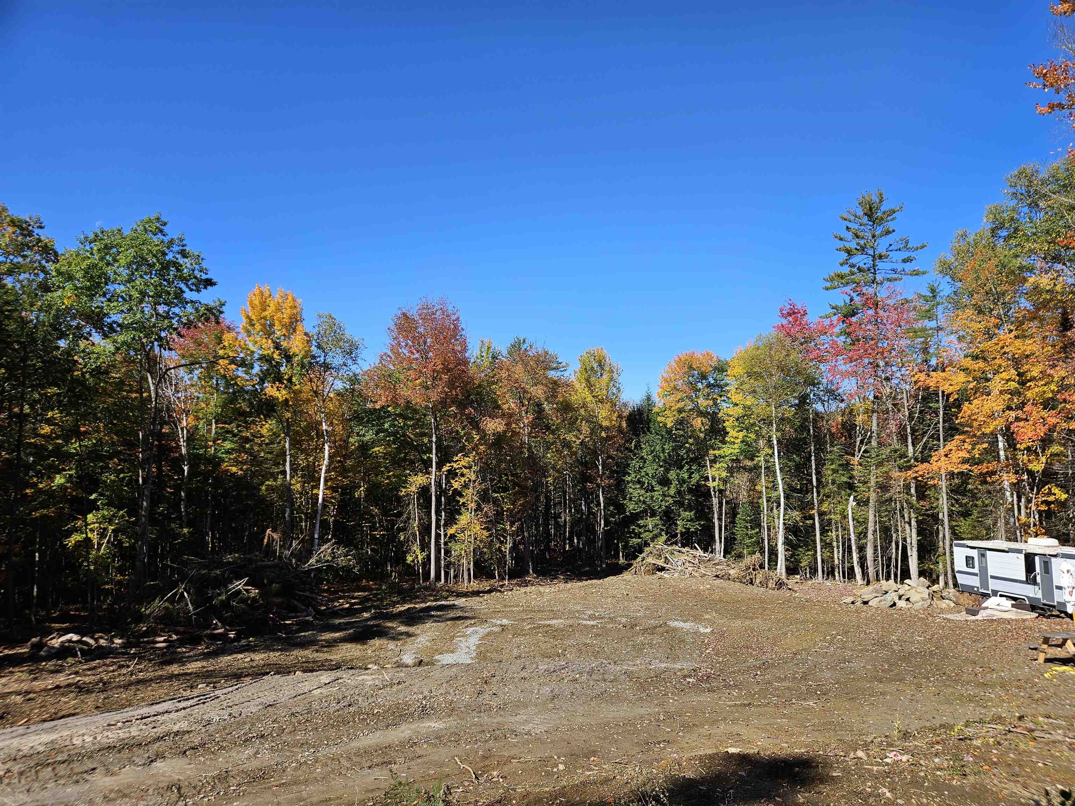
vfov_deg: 58.9
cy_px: 403
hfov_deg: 73.9
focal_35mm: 23
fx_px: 714
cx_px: 538
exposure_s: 1/1395
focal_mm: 5.4
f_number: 1.8
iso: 25
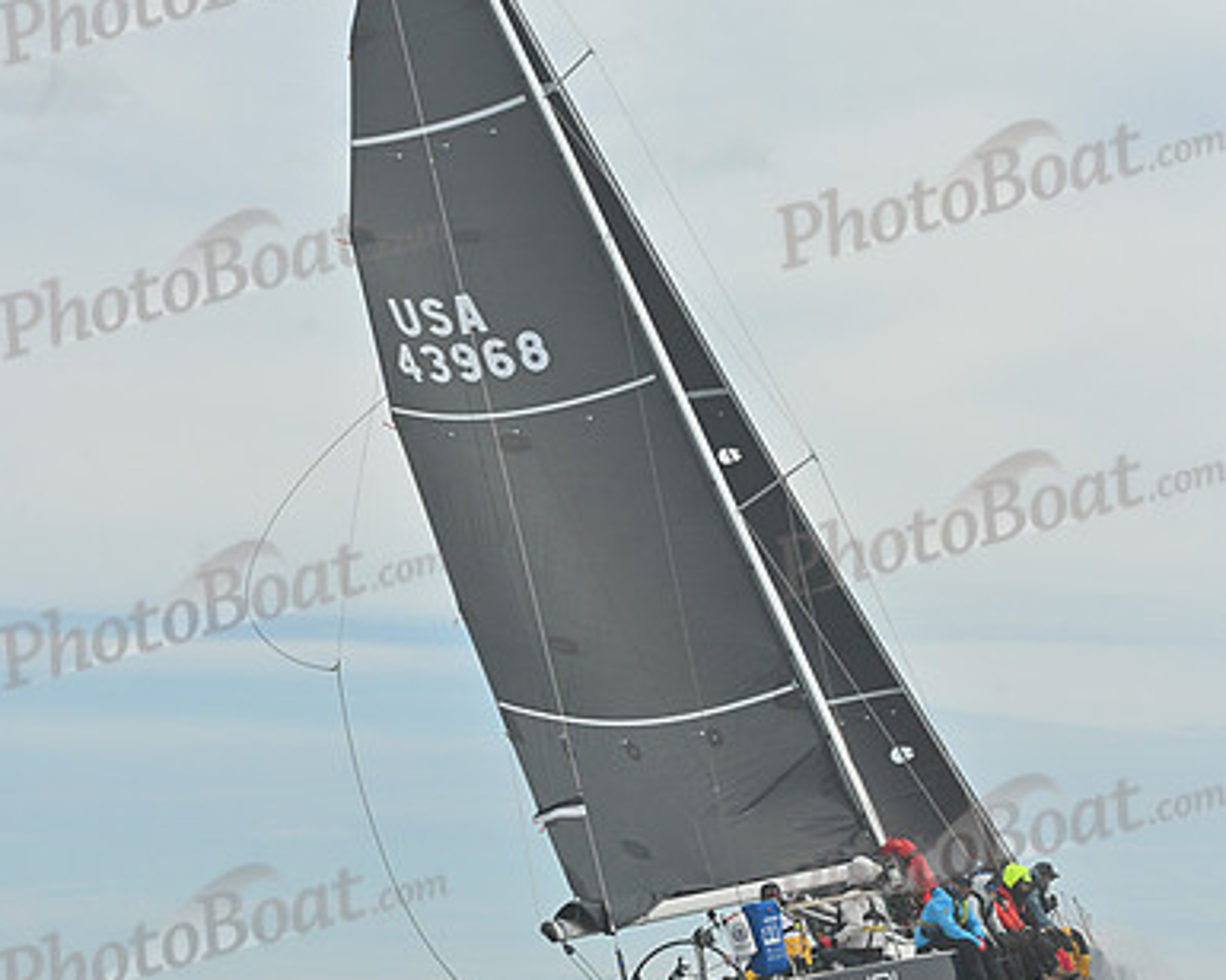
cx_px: 613
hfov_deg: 19.4
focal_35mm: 99
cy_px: 398
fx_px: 3592
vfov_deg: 15.5
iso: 320
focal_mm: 70
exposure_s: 1/1250
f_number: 10
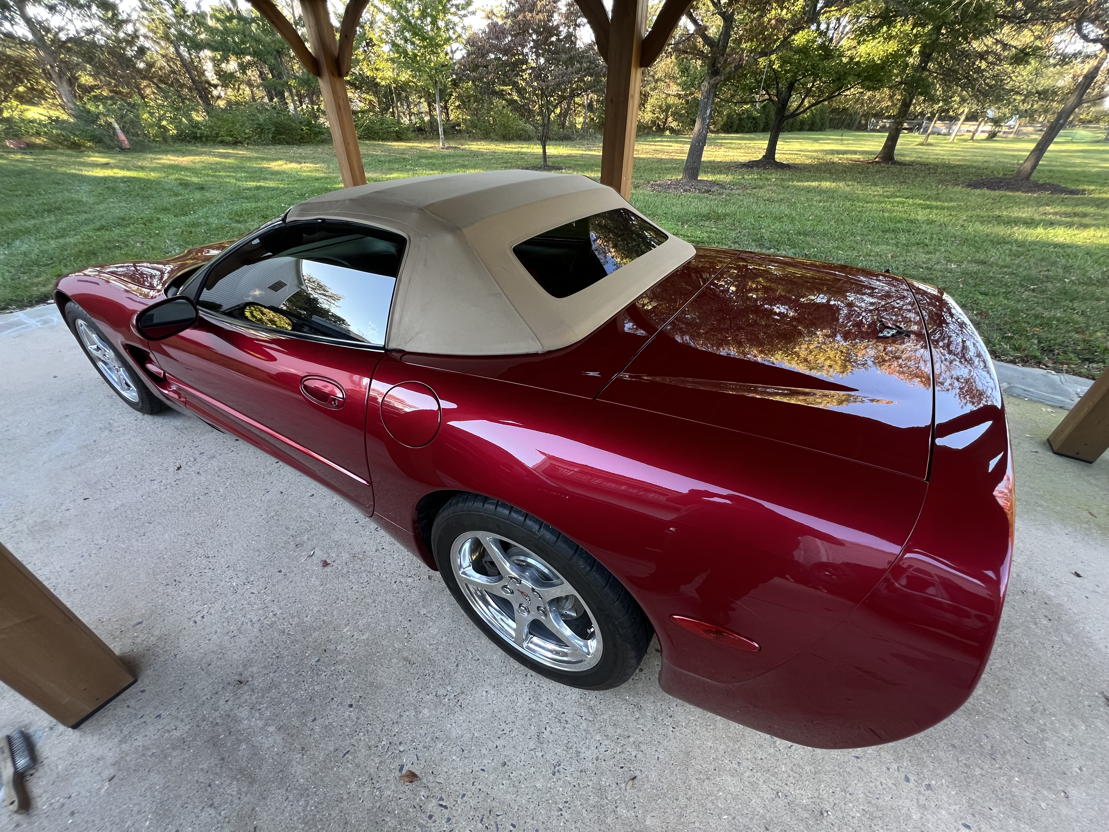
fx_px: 416
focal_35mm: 13
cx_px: 554
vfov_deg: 89.9
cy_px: 416
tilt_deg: -35.5
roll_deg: -0.6
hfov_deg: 106.2
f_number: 1.8
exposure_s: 1/99
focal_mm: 1.57
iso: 160
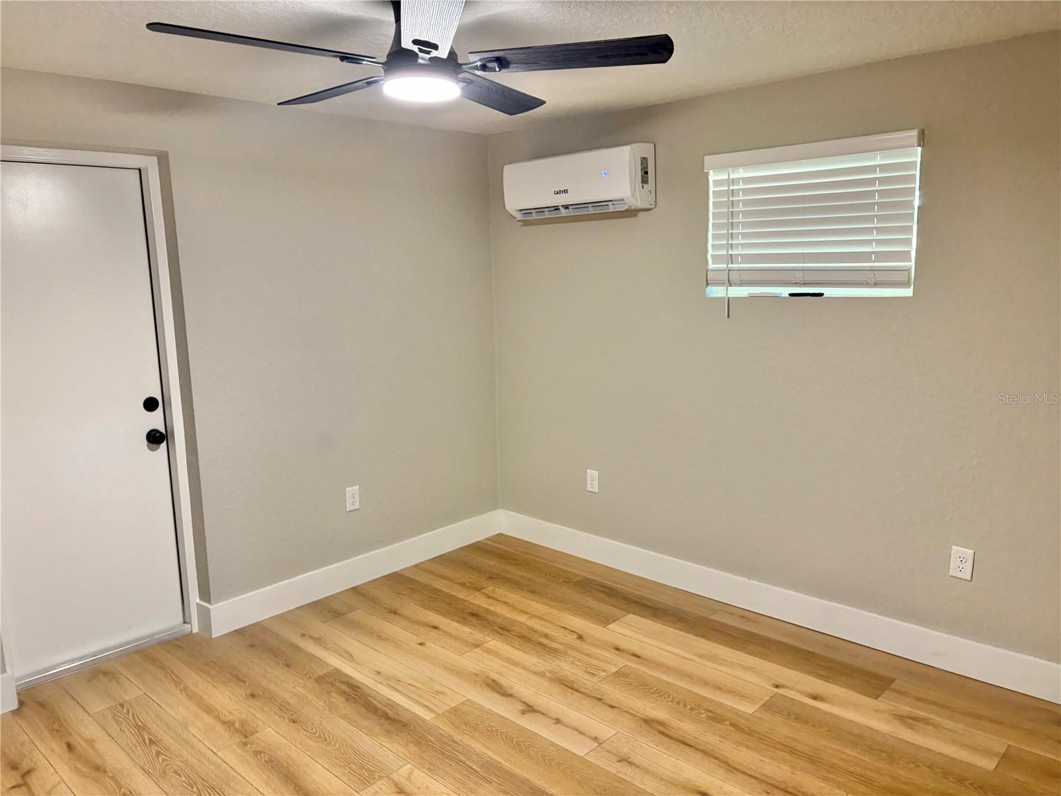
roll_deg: +2.2
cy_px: 398
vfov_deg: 53.1
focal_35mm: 26
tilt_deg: -9.5
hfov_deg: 67.3
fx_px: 797
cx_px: 530
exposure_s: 1/60
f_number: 1.6
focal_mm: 5.96
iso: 200
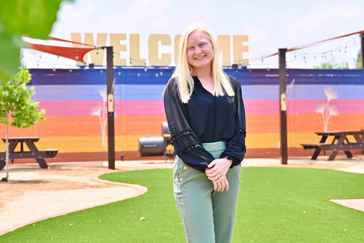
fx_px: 536
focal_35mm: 53
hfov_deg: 37.5
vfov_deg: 25.5
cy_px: 122
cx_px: 182
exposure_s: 1/1000
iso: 200
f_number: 4.5
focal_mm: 53
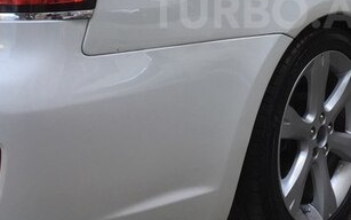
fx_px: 631
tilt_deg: -7.2
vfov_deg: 19.3
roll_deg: +0.9
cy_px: 11
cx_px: 268
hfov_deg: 30.5
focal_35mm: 66
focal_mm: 4.15
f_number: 2.2
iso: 40
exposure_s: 1/100
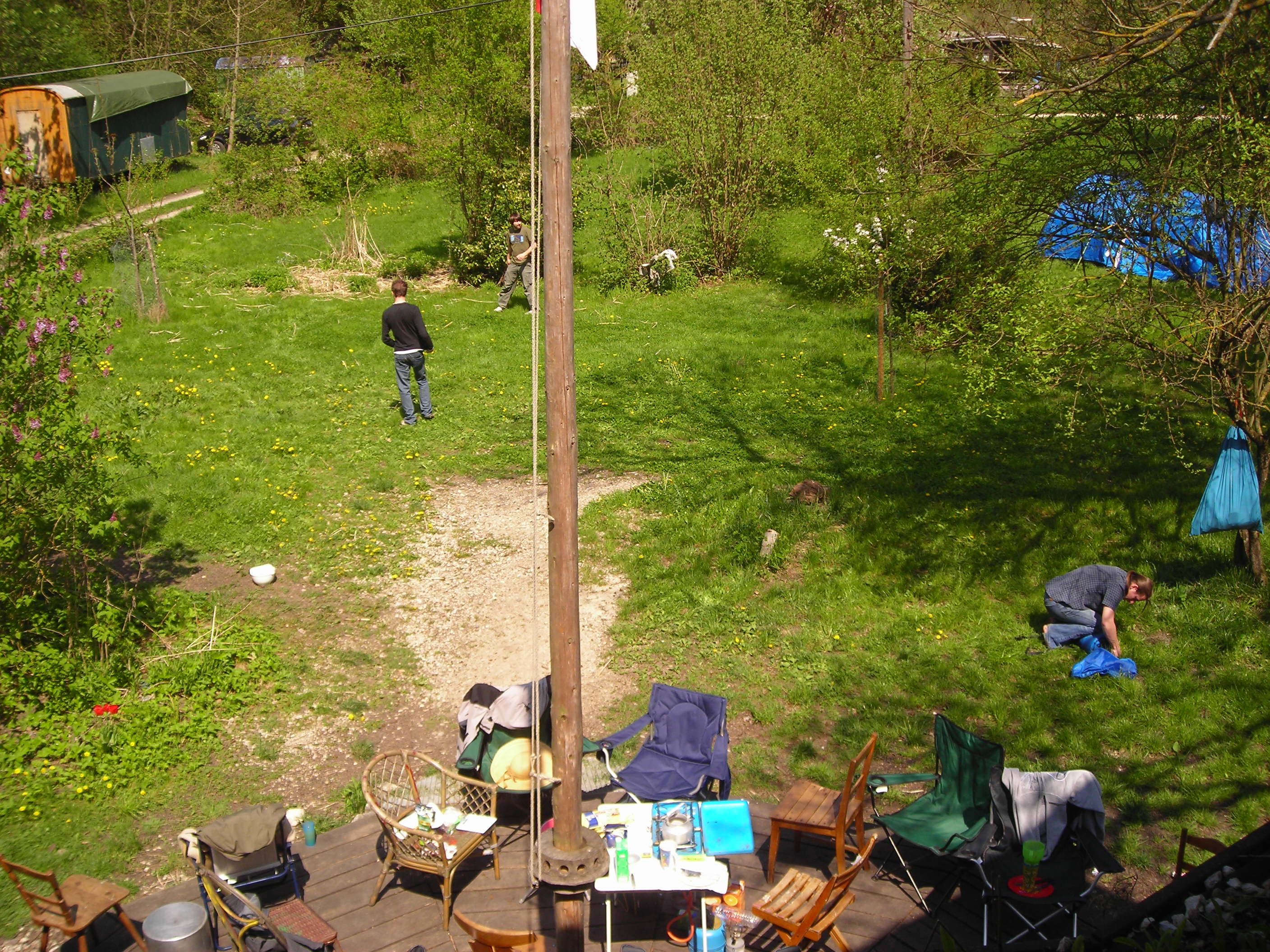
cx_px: 635
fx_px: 1394
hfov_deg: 49.0
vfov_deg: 37.7
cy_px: 476
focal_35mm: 38
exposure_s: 1/465
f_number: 3.2
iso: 50
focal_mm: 6.3
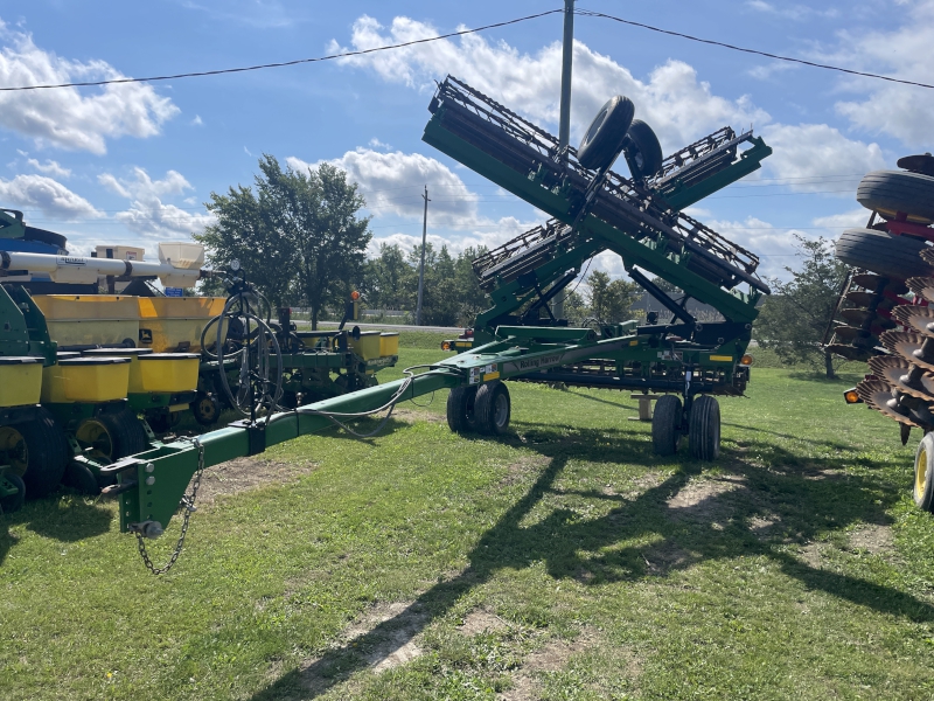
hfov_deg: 67.3
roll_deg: -2.9
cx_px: 467
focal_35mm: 26
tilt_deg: +0.5
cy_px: 350
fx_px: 702
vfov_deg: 53.1
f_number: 1.6
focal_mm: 4.2
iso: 32
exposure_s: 1/5814
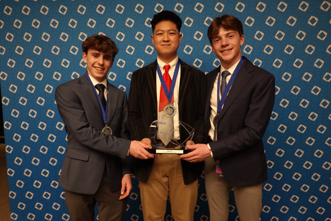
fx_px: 221
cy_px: 110
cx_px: 166
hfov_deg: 73.8
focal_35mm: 24
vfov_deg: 53.1
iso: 640
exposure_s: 1/30
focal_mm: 9.06
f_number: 2.8
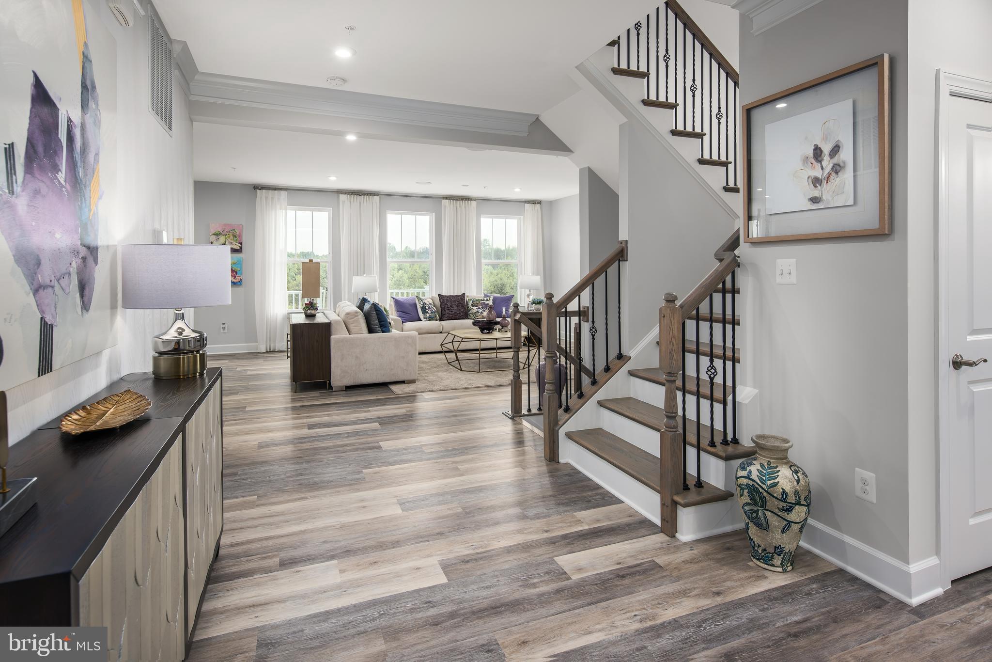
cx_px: 496
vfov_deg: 64.6
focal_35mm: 19
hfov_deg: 86.9
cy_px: 331
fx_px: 524
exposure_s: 1/250
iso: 200
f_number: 8
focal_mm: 19
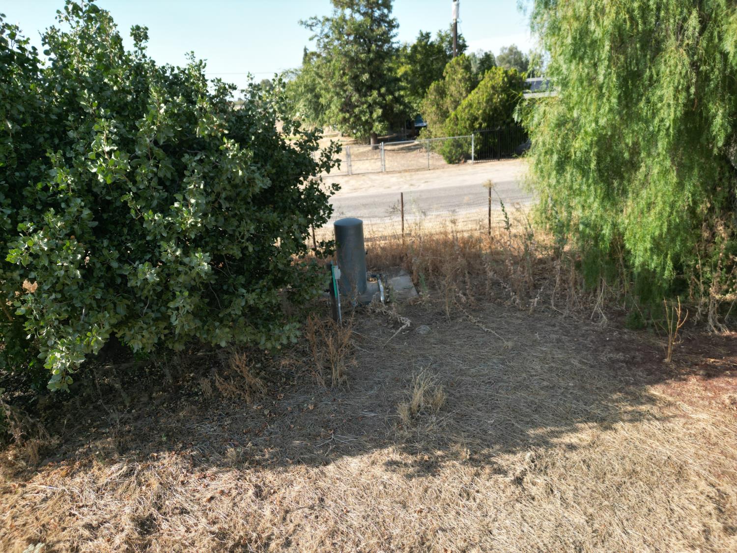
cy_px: 276
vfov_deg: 56.8
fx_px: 511
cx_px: 368
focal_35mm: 24
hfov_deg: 71.6
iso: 110
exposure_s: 1/1000
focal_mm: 6.72
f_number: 1.7
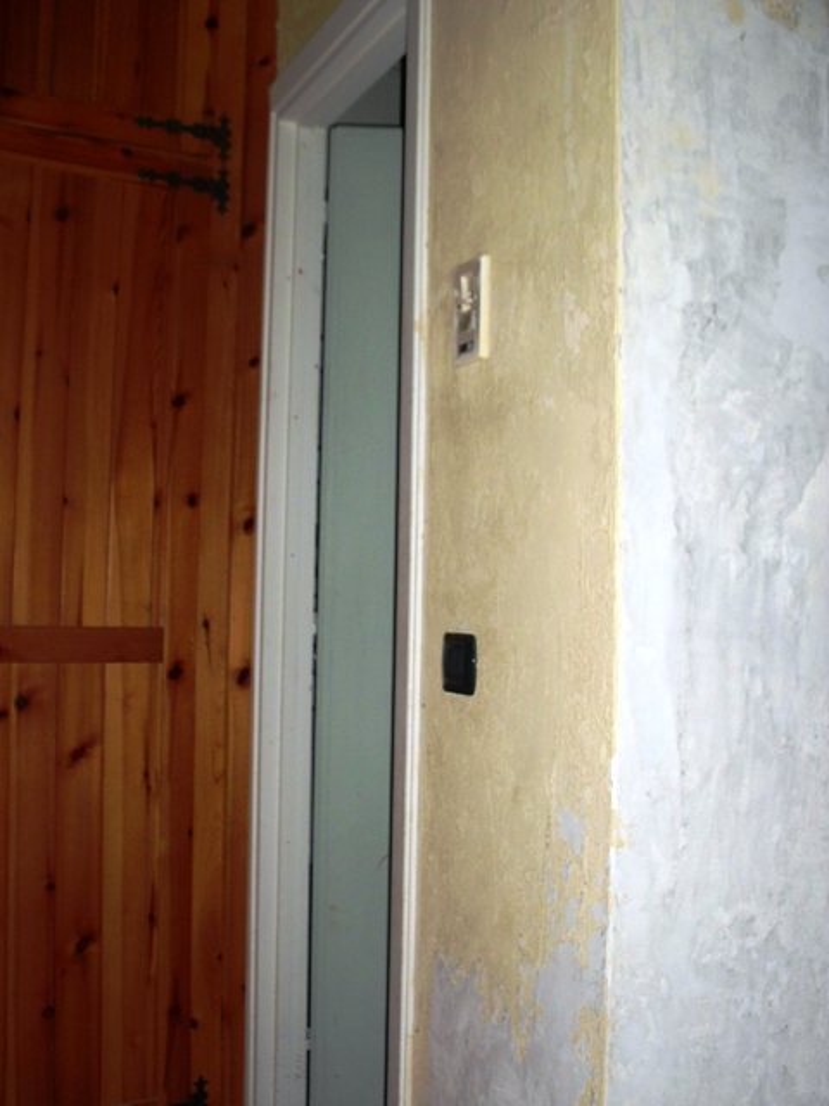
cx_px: 414
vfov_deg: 51.4
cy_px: 553
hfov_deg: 39.7
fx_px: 1150
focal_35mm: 36
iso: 100
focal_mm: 6.3
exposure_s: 1/60
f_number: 2.9
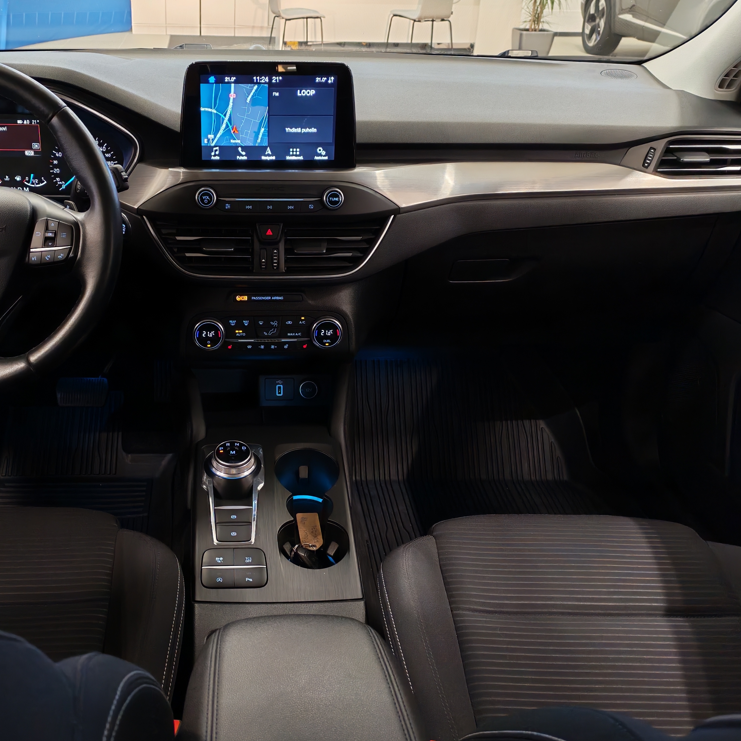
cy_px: 366
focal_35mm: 37
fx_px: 896
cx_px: 264
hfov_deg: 44.4
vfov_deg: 44.9
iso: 897
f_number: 1.9
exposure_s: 1/50
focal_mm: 6.12
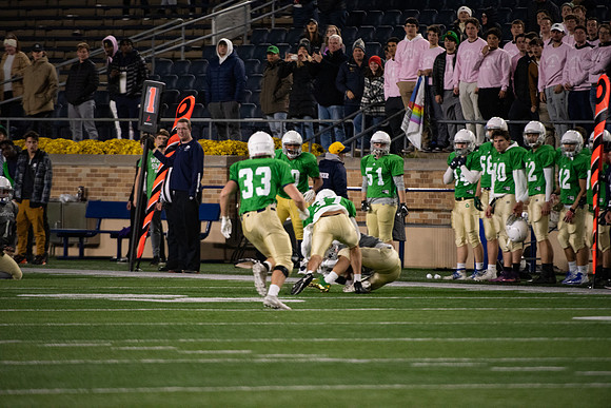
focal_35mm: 400
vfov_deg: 3.4
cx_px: 306
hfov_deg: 5.2
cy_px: 204
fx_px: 6790
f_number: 4
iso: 4000
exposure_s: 1/500
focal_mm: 400
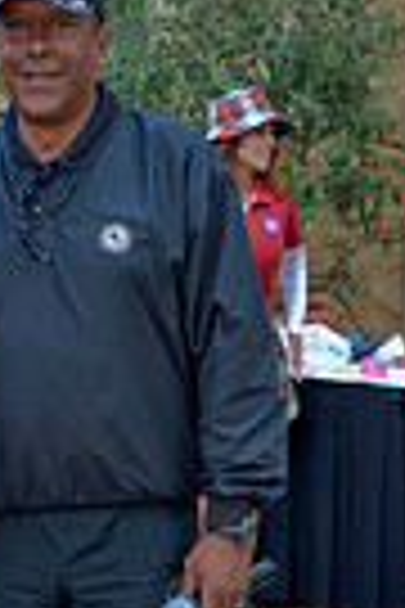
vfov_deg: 20.3
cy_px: 423
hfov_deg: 13.5
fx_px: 1687
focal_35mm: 100
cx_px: 27
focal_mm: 20
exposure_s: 1/80
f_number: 4
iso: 250
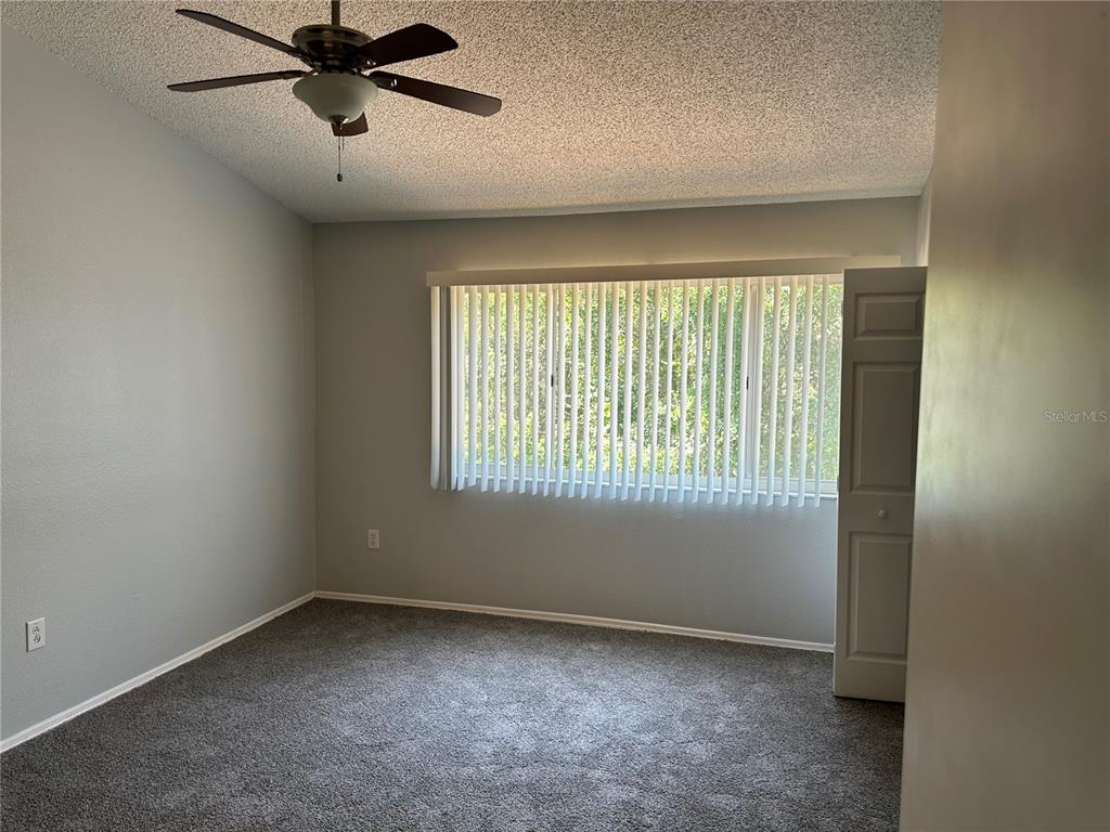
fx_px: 770
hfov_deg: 71.6
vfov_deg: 56.8
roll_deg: -1.0
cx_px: 555
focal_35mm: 24
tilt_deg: -4.0
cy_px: 416
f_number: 1.78
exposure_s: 1/121
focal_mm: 6.86
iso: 64
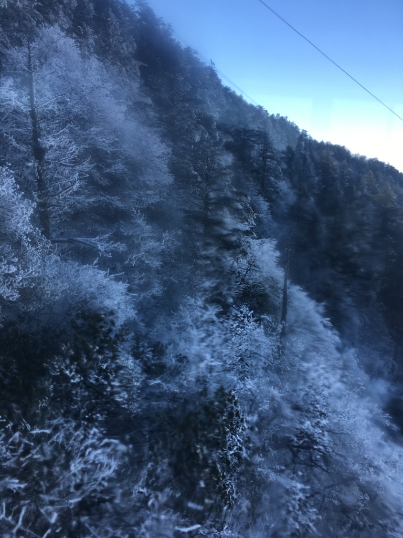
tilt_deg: -13.7
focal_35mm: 29
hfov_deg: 48.2
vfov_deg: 61.7
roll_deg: -2.3
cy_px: 269
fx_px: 450
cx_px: 202
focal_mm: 4.15
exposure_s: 1/793
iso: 25
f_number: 2.2
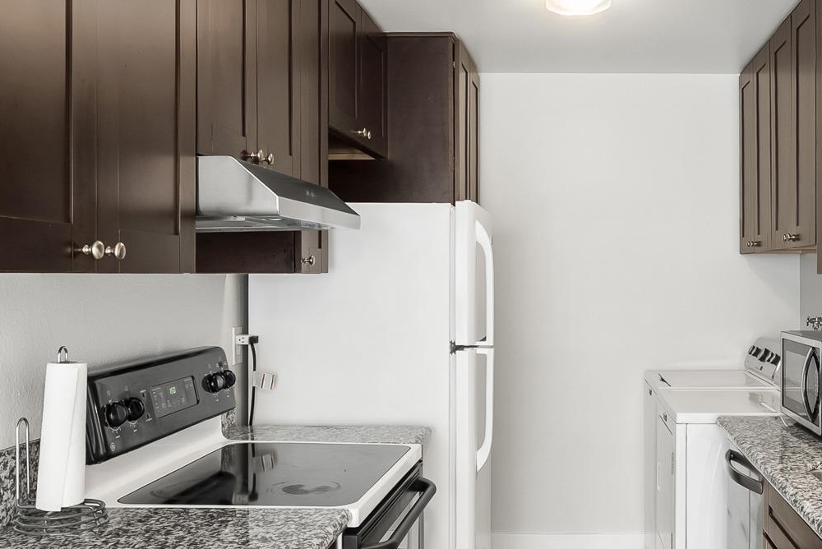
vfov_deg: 33.4
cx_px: 575
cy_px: 269
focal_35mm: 40
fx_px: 914
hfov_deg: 47.3
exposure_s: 1/2.5
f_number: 8
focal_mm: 16
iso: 500
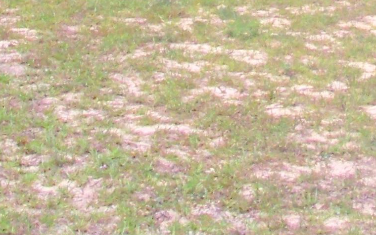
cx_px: 245
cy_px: -289
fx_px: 1414
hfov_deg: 15.1
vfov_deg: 8.8
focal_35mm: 138
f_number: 5.6
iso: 200
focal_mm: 5.85
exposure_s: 1/1250
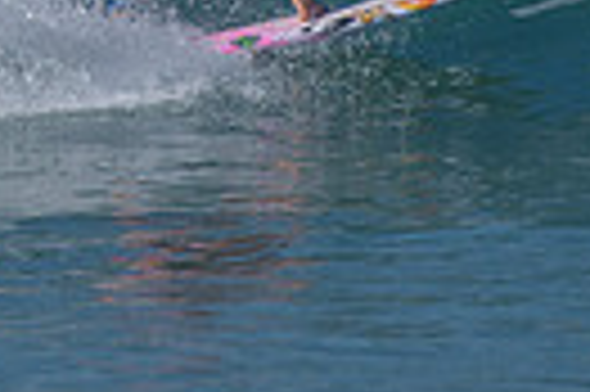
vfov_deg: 0.6
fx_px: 36321
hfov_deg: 0.9
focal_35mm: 2219
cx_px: 86
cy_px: -223
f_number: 5.6
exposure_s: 1/2000
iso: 125
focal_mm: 500
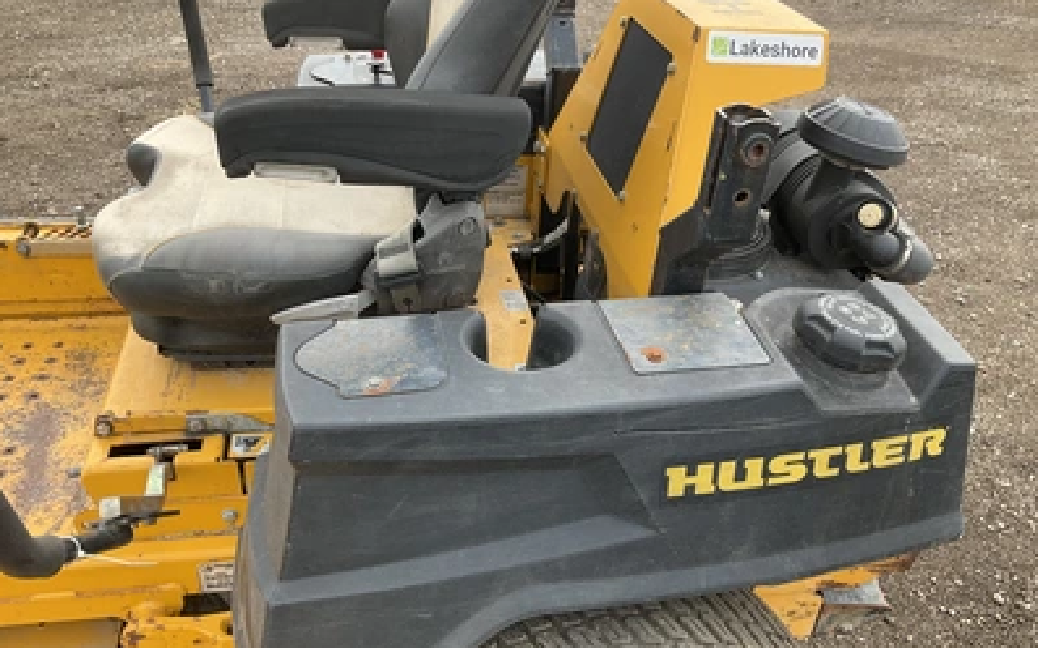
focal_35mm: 31
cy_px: 342
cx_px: 520
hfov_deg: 61.2
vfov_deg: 40.6
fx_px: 877
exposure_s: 1/135
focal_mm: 3
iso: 20
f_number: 1.8
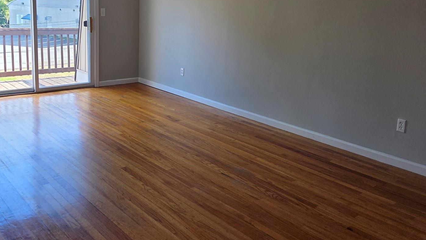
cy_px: 65
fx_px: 418
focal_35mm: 37
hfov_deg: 54.0
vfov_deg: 31.5
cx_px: 200
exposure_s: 1/180
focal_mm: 5.4
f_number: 1.8
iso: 64
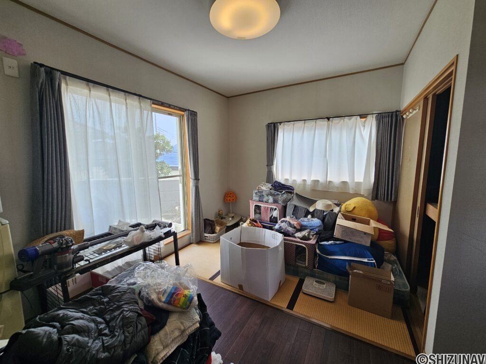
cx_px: 243
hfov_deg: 106.2
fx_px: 183
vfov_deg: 89.9
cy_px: 182
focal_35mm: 13
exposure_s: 1/120
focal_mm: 2.2
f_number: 2.2
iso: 50
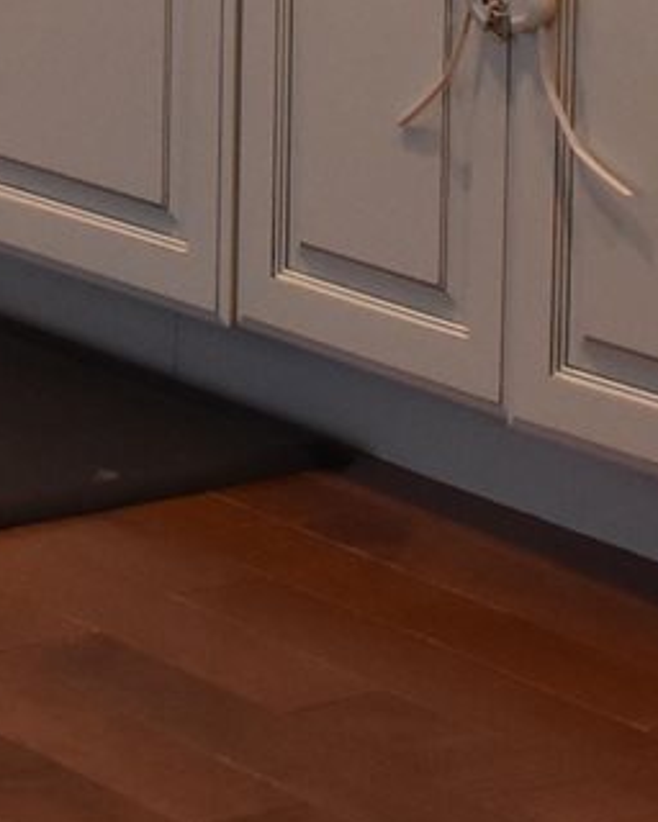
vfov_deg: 8.8
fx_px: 5039
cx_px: 82
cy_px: -884
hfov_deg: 7.5
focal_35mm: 207
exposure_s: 1/125
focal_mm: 23
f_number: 5.6
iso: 800
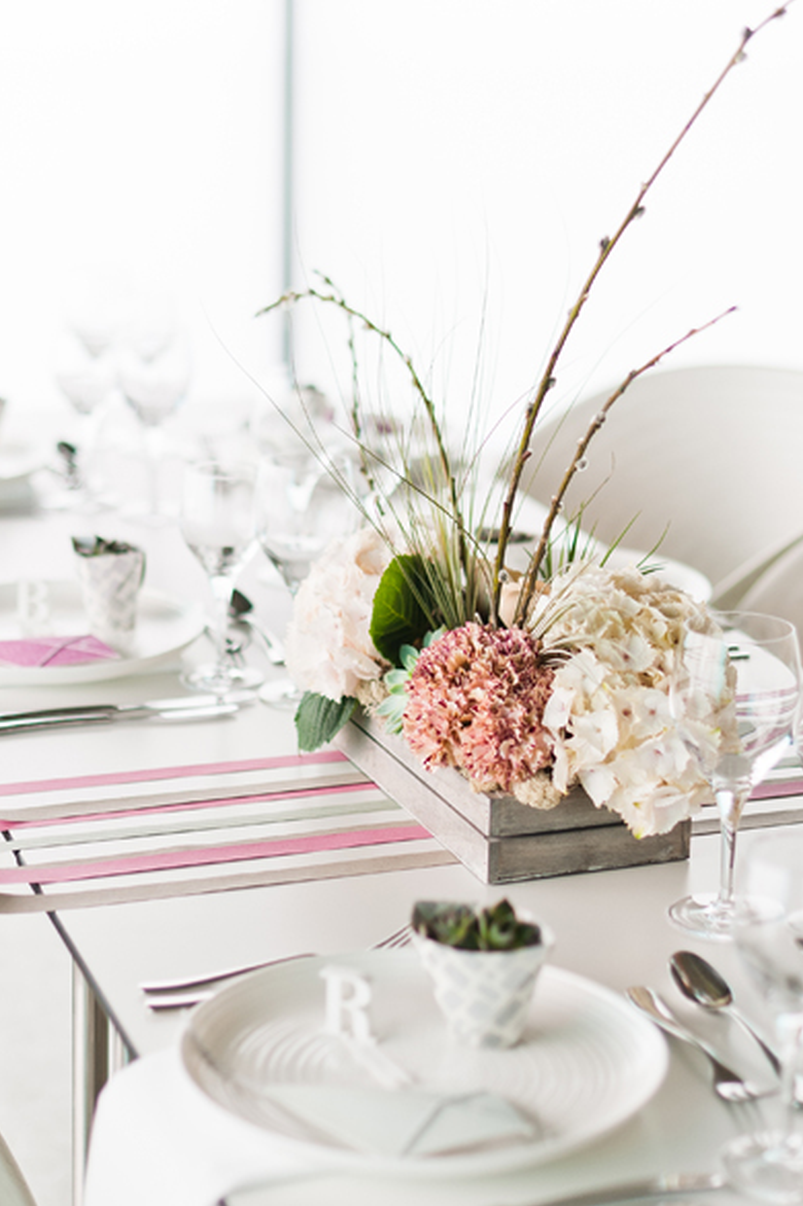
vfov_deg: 26.3
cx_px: 455
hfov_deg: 17.7
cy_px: 549
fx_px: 2579
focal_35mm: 77
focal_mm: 50
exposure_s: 1/400
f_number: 2
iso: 200
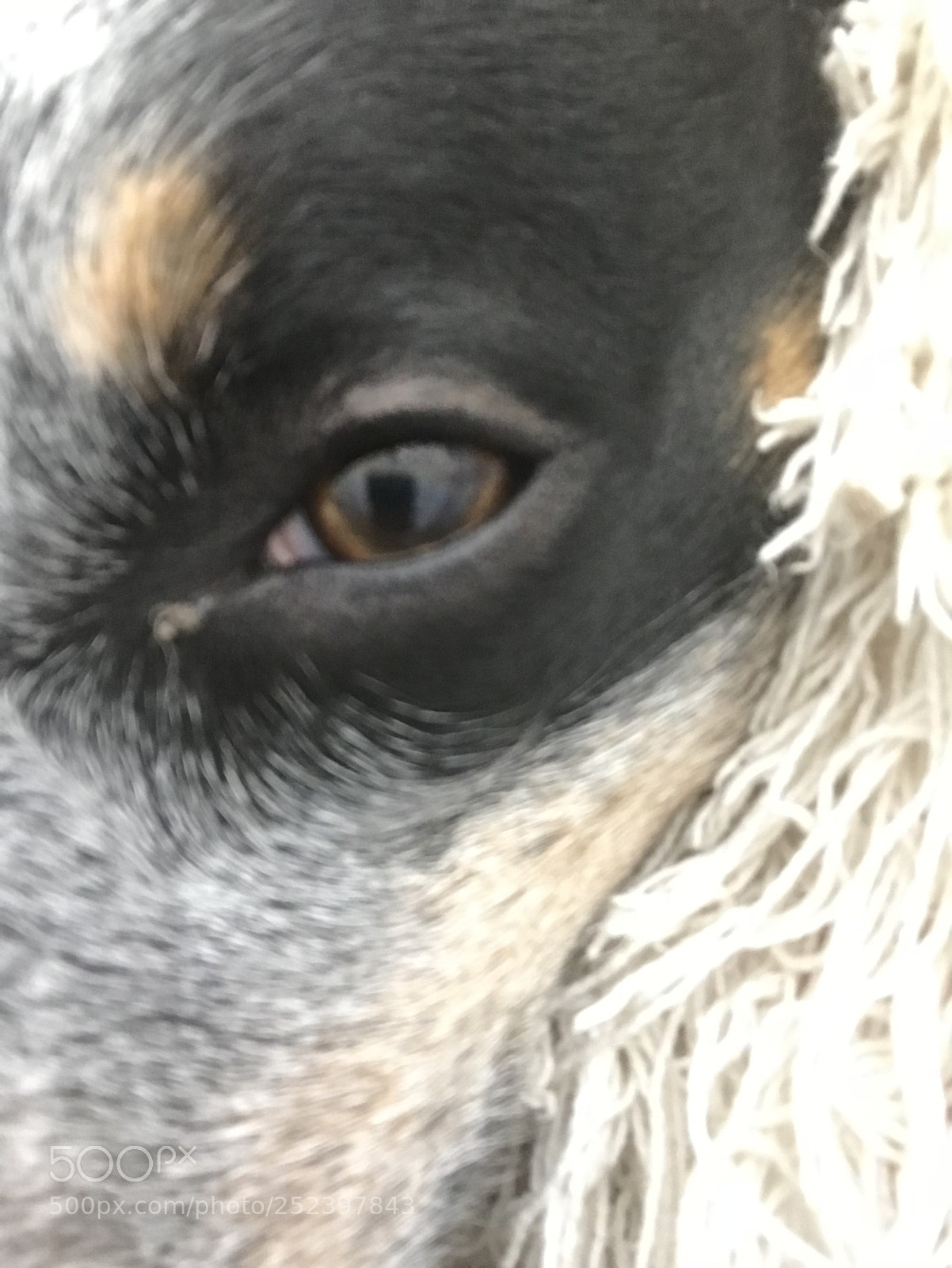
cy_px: 634
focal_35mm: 32
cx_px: 476
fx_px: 1172
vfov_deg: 56.8
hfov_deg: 44.2
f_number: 2.2
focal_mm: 2.87
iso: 200
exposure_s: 1/24
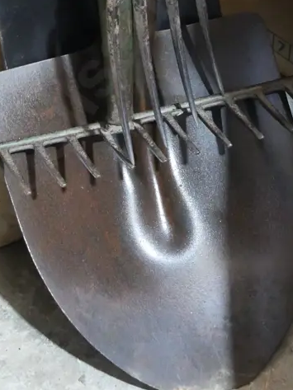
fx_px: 1466
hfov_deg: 11.4
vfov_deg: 14.9
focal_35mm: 130
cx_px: 150
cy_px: 8
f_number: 5.4
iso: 3200
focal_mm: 30
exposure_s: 1/50
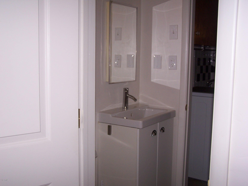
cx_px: 124
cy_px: 93
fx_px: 308
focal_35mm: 43
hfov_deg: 43.9
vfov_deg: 33.6
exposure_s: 1/60
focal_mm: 7.1
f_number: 2.8
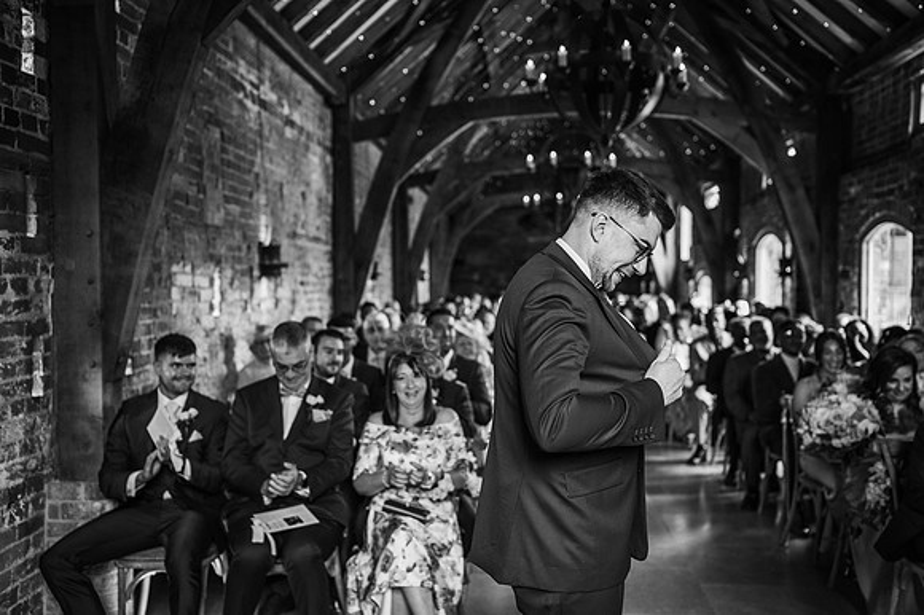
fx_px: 898
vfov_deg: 37.8
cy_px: 308
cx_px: 462
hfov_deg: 54.5
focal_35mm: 35
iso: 1100
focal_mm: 35
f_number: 2.2
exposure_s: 1/200
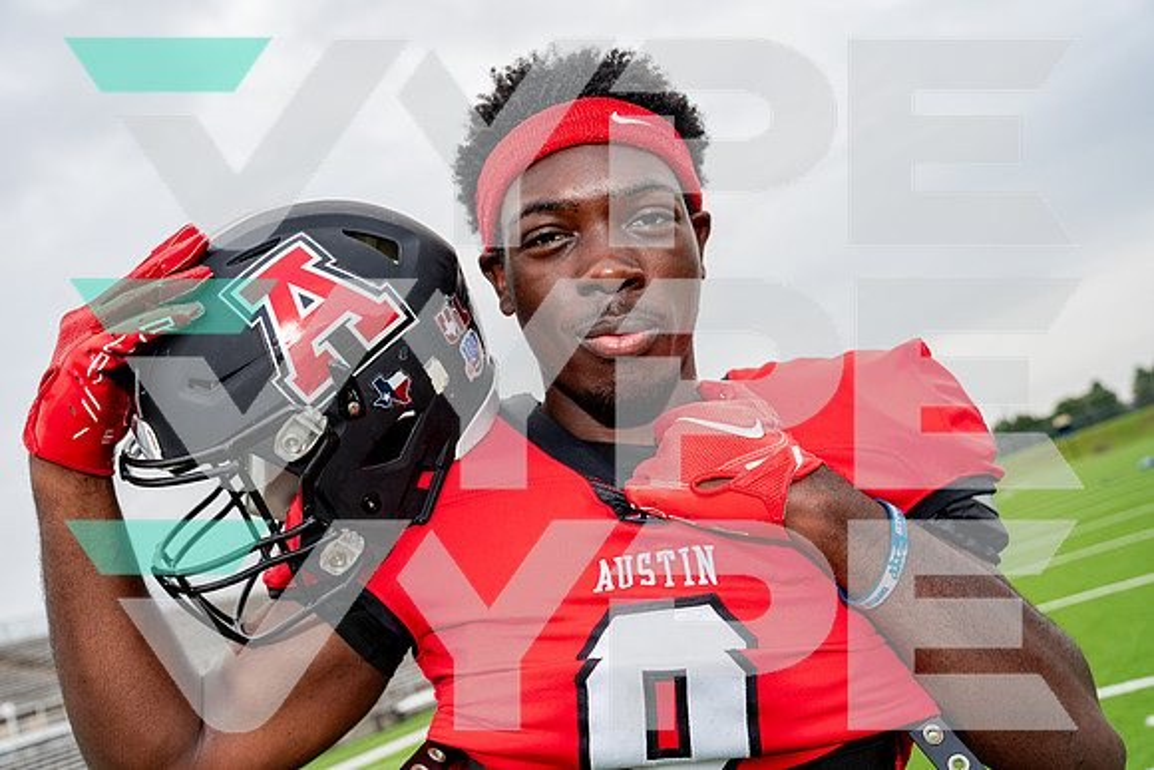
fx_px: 1090
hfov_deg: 55.8
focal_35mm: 34
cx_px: 577
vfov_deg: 38.9
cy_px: 385
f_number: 5
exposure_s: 1/250
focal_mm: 34
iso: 100
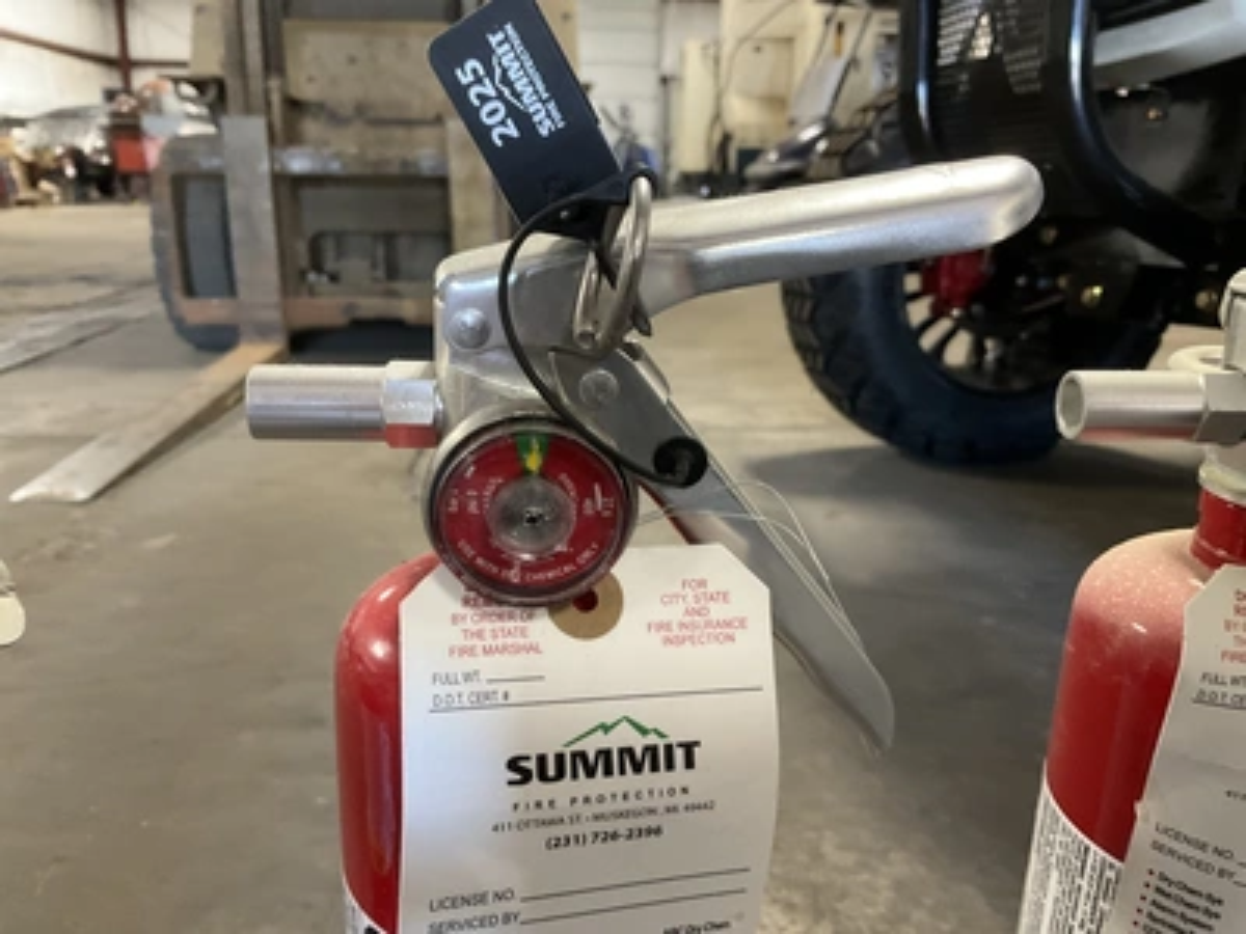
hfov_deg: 61.7
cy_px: 467
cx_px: 623
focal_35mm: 29
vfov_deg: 48.2
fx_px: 1044
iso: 250
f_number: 1.8
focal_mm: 3
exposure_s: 1/40
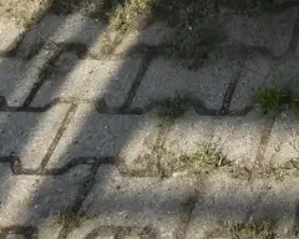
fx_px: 885
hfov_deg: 16.9
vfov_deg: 13.3
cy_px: -237
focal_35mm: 100
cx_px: 483
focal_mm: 4.3
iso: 80
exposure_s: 1/500
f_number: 3.3
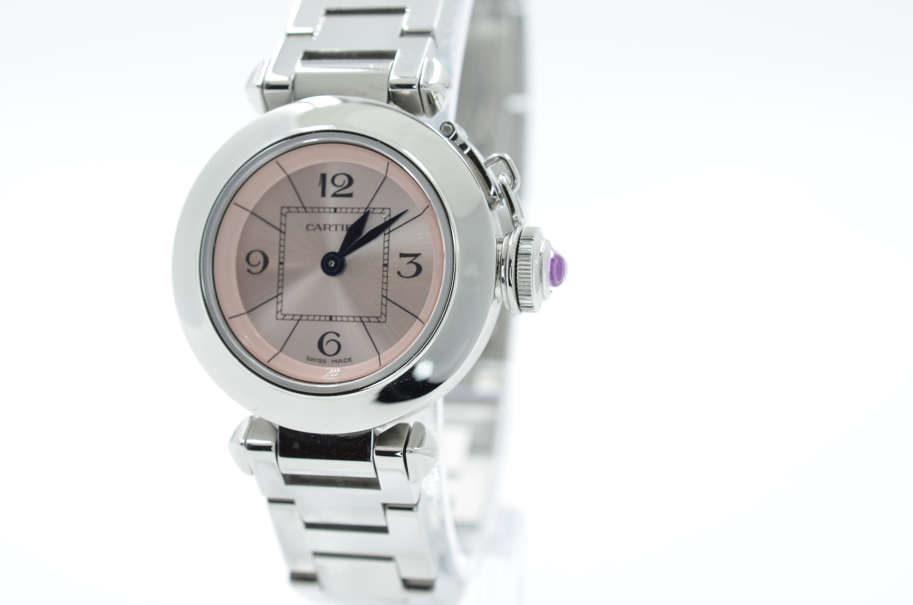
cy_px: 243
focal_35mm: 74
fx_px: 1873
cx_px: 378
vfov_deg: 18.3
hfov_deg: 27.4
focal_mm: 40
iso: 125
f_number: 8
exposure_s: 1/50
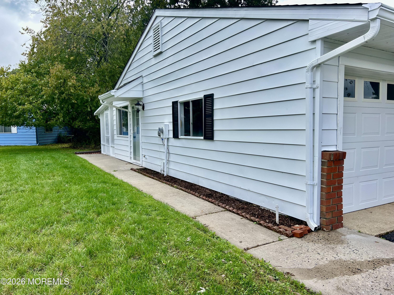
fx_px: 296
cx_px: 197
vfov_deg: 53.1
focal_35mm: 26
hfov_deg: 67.3
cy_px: 148
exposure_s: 1/1901
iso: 50
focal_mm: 5.7
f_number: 1.5
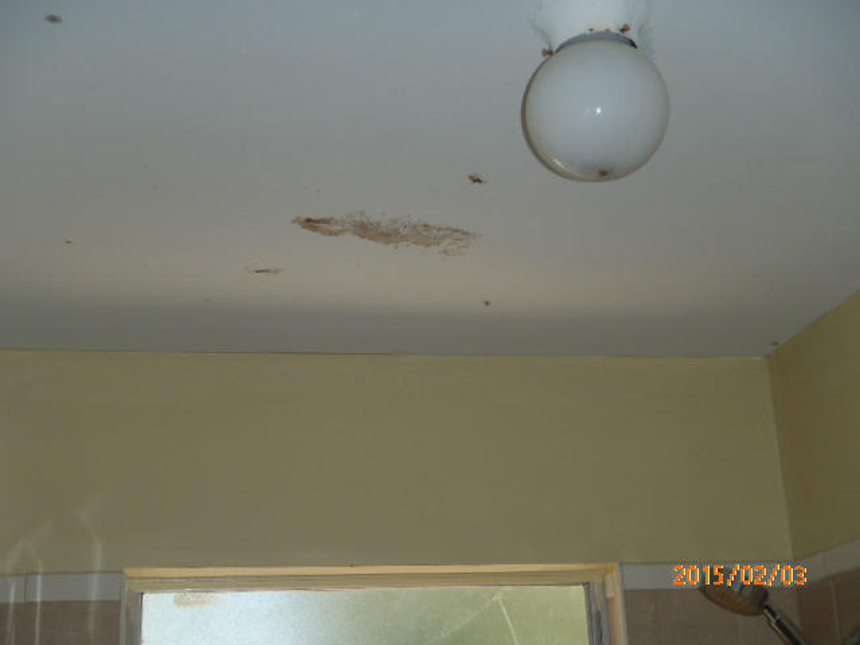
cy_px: 322
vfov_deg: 29.7
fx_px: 1217
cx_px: 430
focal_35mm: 49
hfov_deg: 38.9
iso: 100
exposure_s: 1/40
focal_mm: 8.8
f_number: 4.9
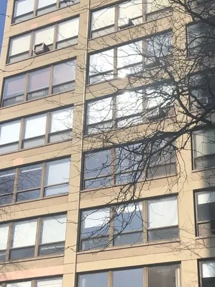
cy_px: 187
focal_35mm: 58
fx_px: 480
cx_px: 137
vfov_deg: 33.0
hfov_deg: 25.1
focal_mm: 3.99
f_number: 1.8
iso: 20
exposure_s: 1/2315
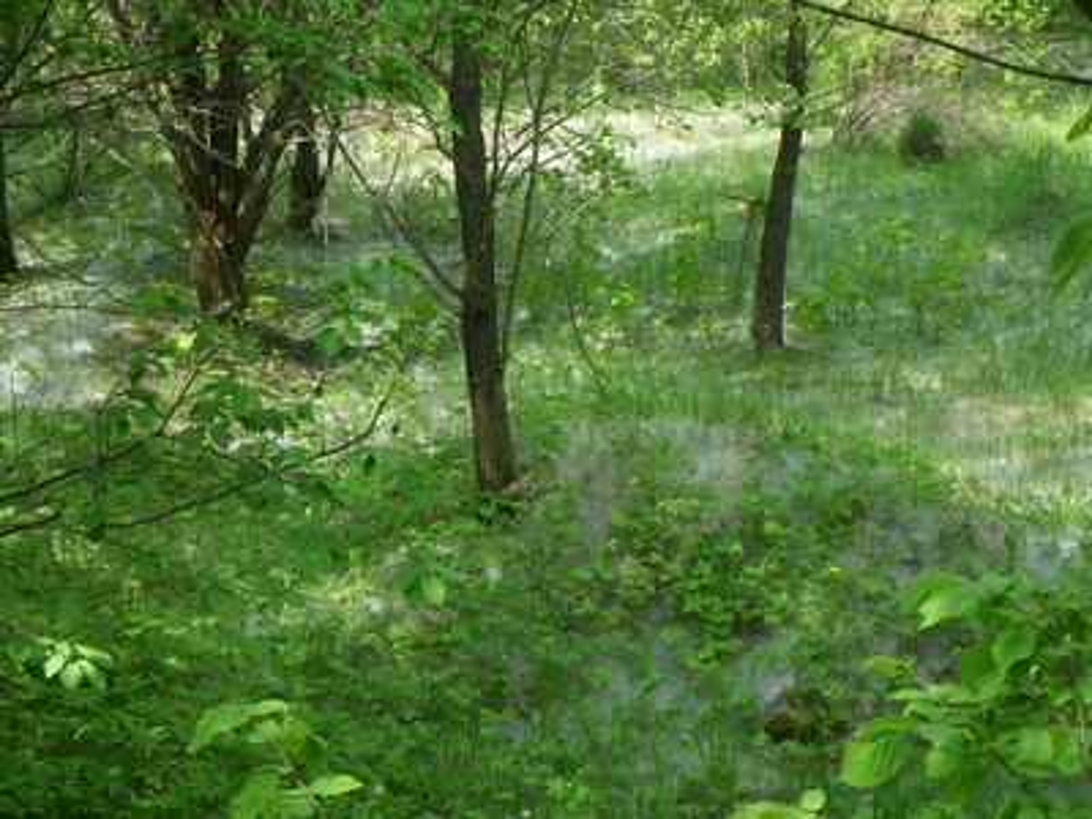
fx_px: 1956
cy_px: 410
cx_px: 546
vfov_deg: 23.7
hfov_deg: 31.2
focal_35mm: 62
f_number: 4.6
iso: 50
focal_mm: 11.1
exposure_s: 1/80
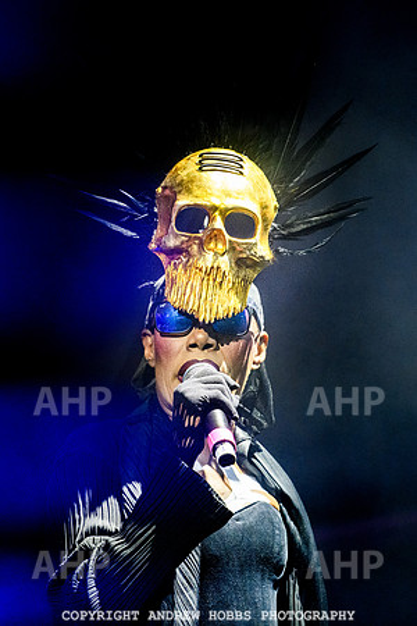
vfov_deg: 6.9
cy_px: 313
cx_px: 190
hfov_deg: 4.6
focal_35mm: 300
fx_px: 5212
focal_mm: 200
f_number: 2.8
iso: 4000
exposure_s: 1/2000
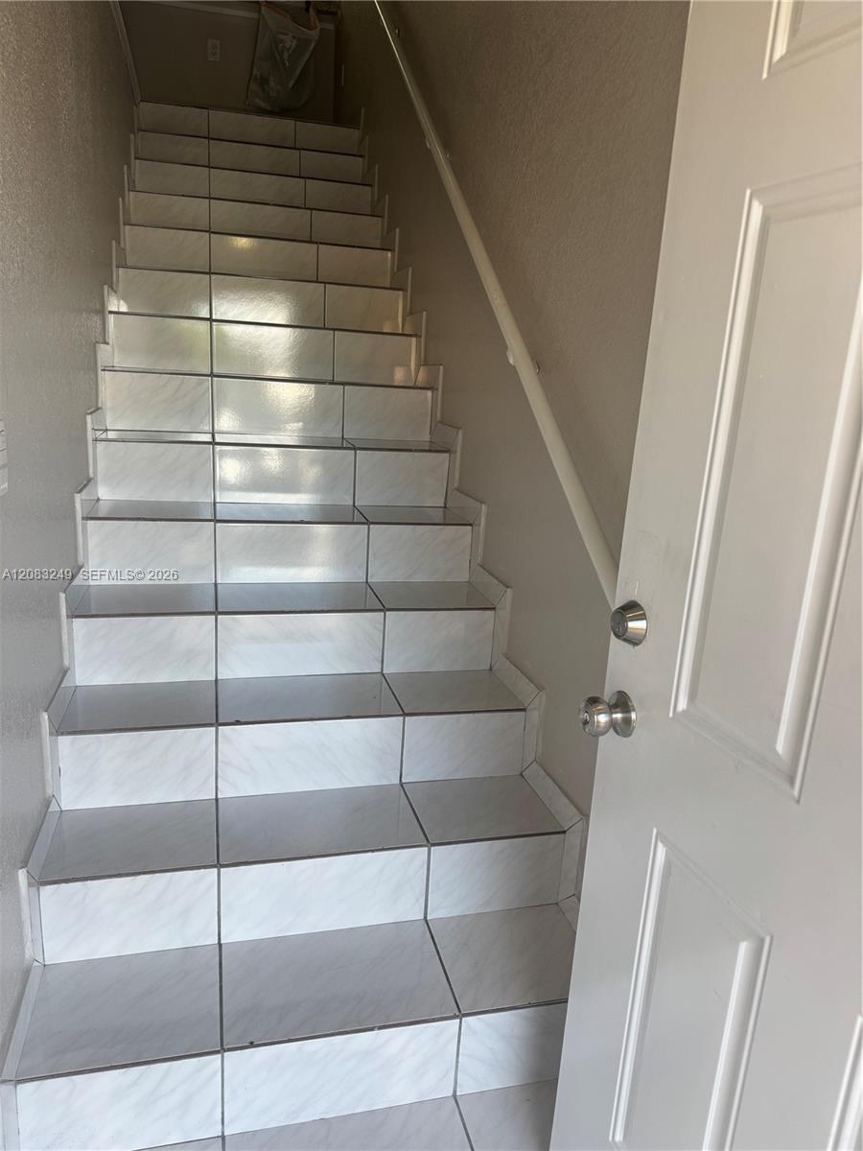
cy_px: 576
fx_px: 798
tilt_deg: -15.0
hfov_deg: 56.8
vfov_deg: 71.6
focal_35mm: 24
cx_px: 432
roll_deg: -2.9
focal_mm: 6.76
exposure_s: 1/120
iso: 64
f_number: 1.78
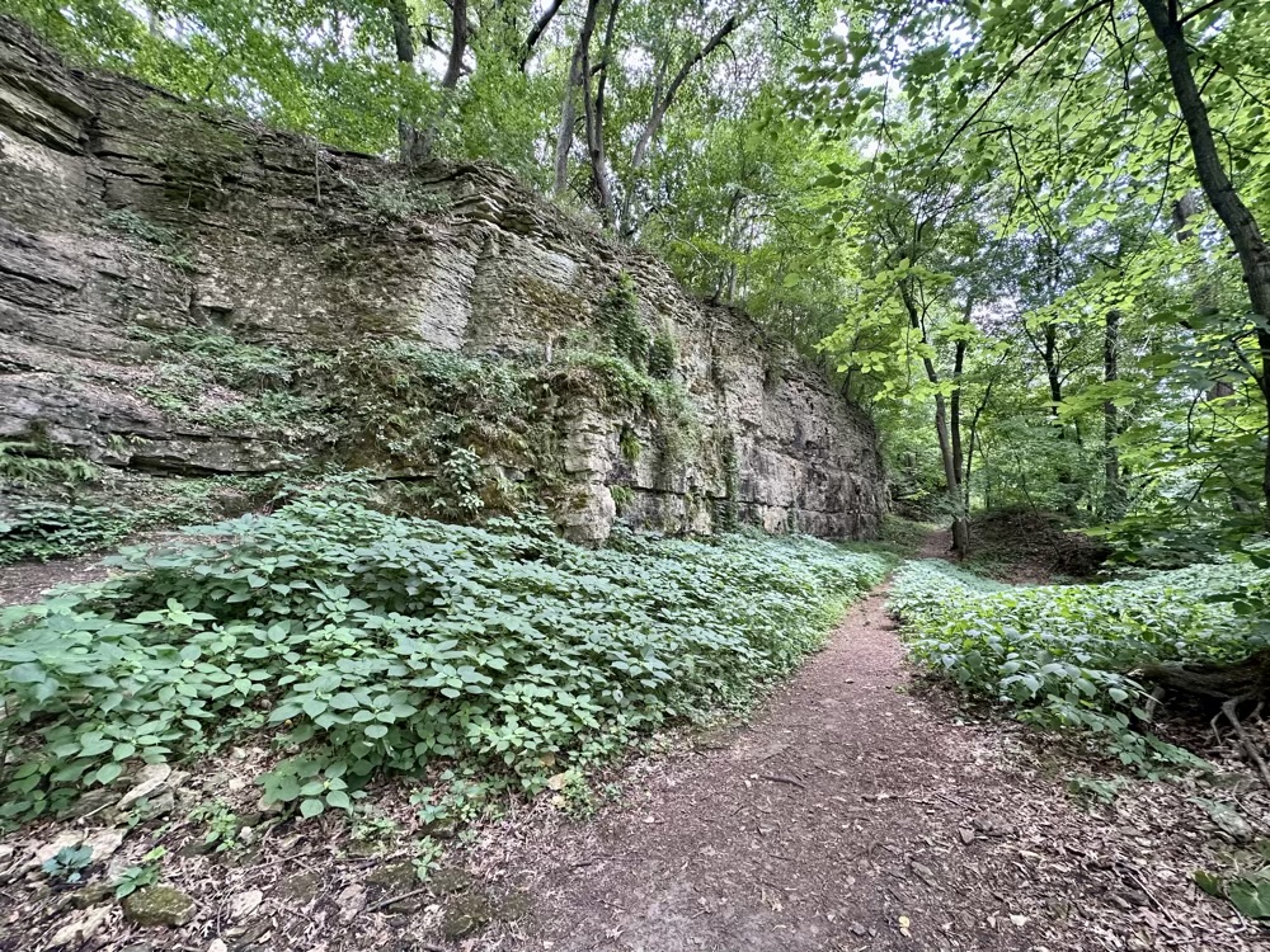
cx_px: 635
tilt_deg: +6.9
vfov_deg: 85.7
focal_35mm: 14
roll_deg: +1.7
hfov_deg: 102.1
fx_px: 514
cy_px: 476
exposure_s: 1/99
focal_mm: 2.22
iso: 160
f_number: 2.2
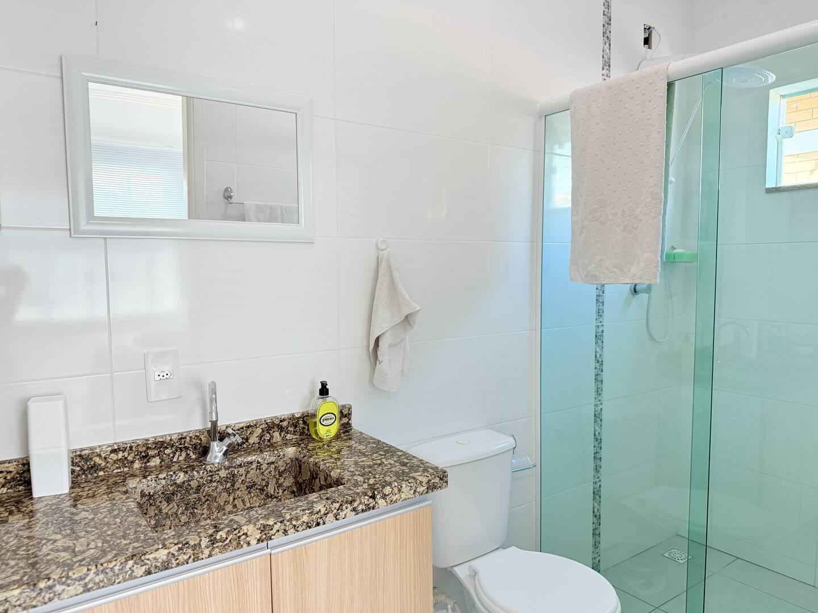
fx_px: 567
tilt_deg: -3.3
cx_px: 409
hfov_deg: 71.6
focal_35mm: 24
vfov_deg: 56.8
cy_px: 306
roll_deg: +0.3
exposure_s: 1/120
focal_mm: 6.76
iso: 160
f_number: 1.78
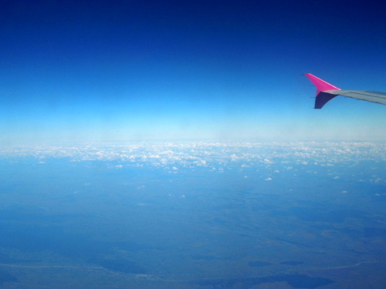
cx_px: 193
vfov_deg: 30.3
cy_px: 144
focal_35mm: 48
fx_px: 535
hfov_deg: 39.7
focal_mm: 8.7
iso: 100
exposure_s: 1/500
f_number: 8
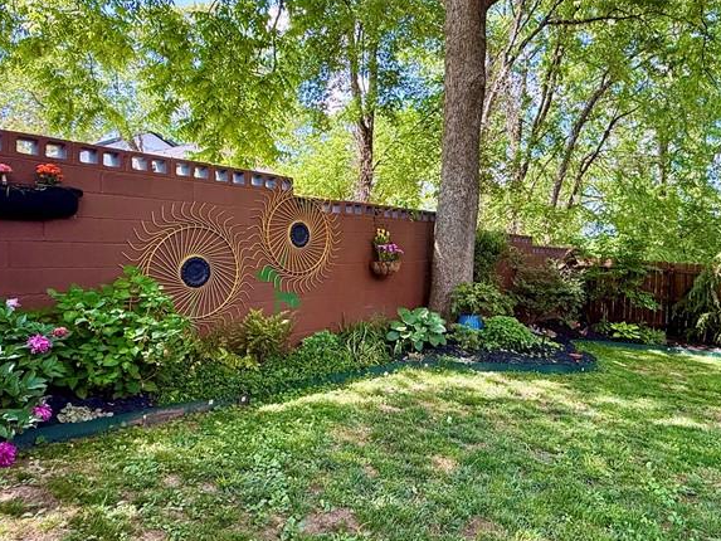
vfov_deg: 54.9
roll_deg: -1.5
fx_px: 521
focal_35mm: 25
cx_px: 445
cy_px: 262
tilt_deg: -0.2
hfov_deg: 68.4
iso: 64
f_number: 2.2
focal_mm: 2.22
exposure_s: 1/134
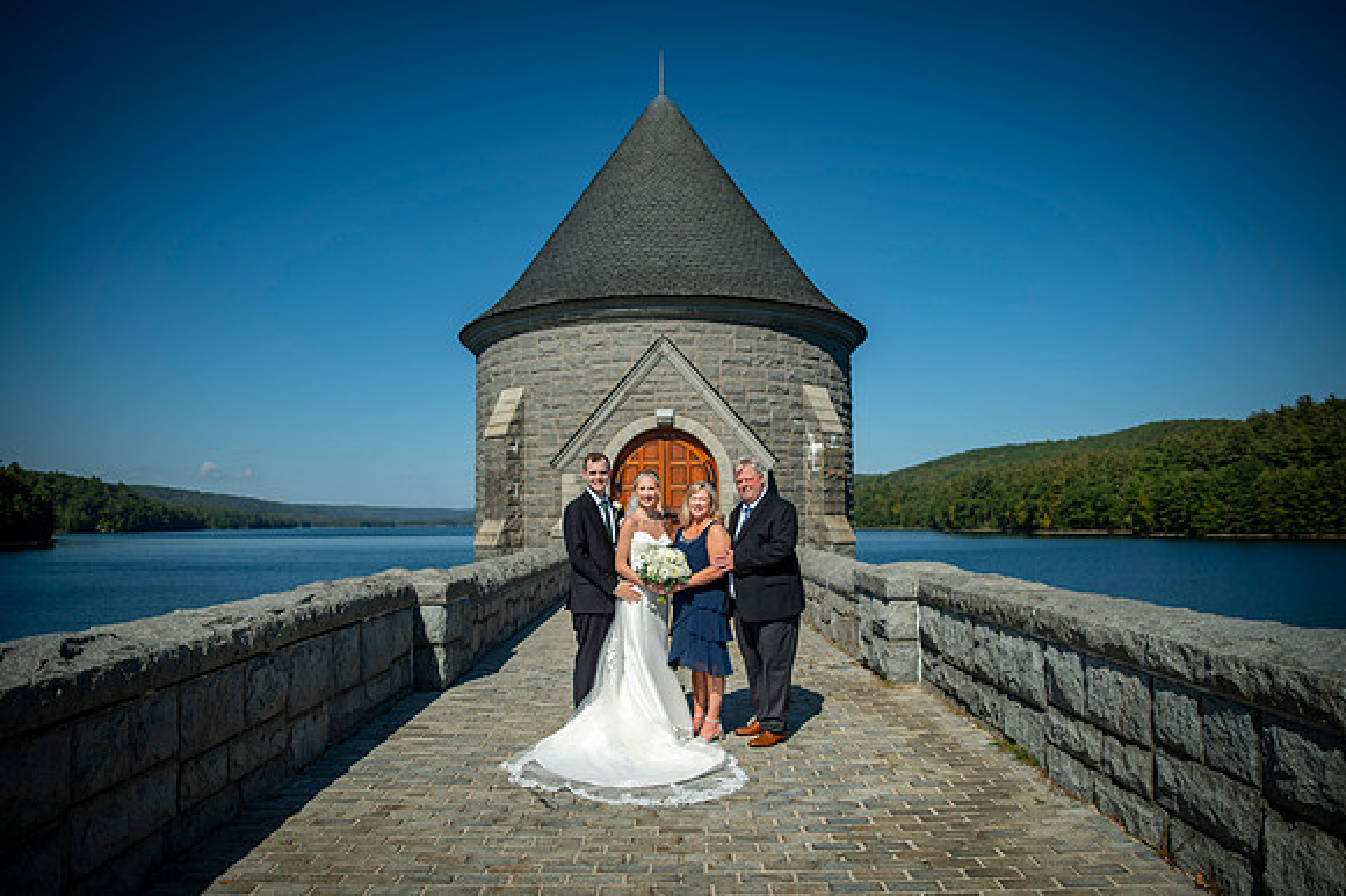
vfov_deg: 52.2
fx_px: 914
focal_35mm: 24
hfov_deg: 72.7
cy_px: 448
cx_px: 673
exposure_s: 1/3200
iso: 80
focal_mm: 24
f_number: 2.8
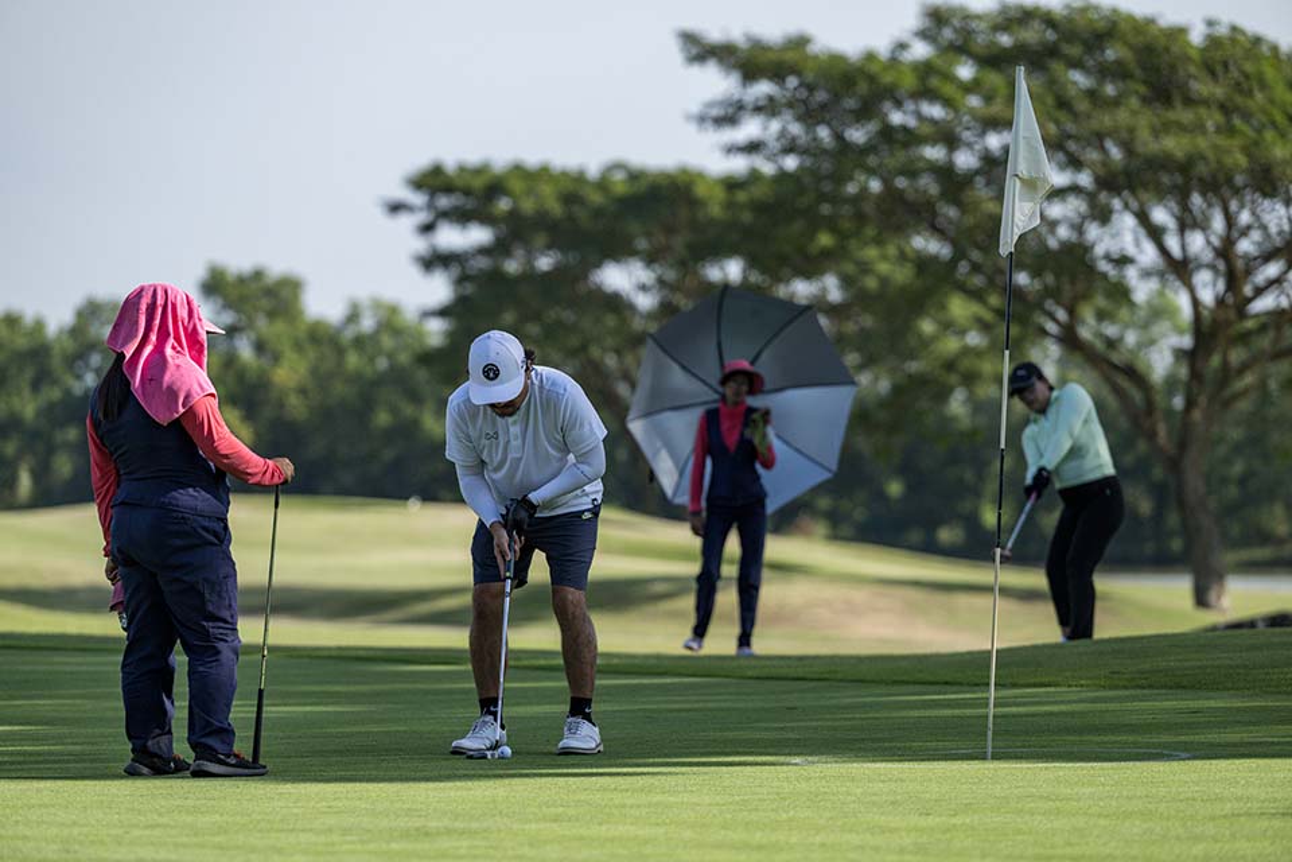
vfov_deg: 6.9
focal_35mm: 200
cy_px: 431
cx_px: 646
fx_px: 7177
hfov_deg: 10.3
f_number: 4
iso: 800
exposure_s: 1/5000
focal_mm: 200
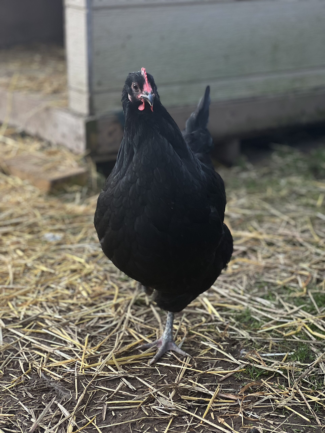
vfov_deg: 25.3
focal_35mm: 77
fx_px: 964
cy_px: 216
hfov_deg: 19.1
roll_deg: -1.1
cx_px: 162
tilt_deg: -14.3
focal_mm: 9
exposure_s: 1/121
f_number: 2.8
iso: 100
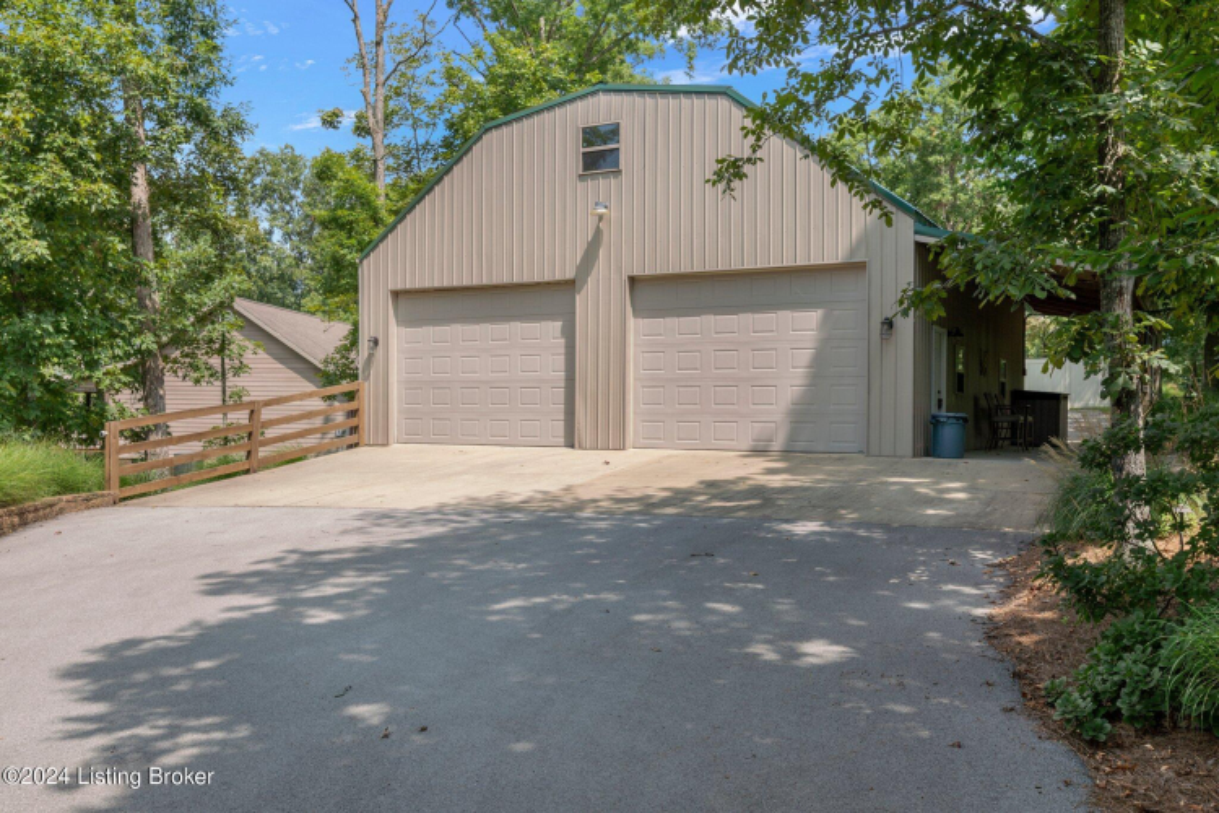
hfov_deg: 60.3
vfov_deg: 42.3
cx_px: 610
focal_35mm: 31
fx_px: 1050
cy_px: 406
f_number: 8
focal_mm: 21
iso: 100
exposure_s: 1/125
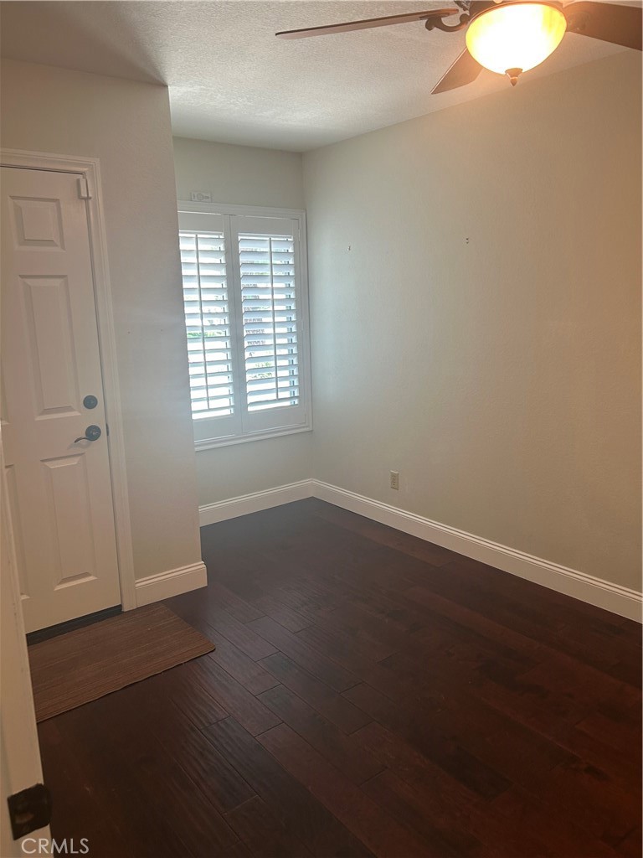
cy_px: 429
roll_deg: +1.2
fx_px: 644
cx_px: 322
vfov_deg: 67.3
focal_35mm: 26
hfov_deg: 53.1
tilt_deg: -10.5
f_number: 1.5
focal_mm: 5.7
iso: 100
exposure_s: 1/60
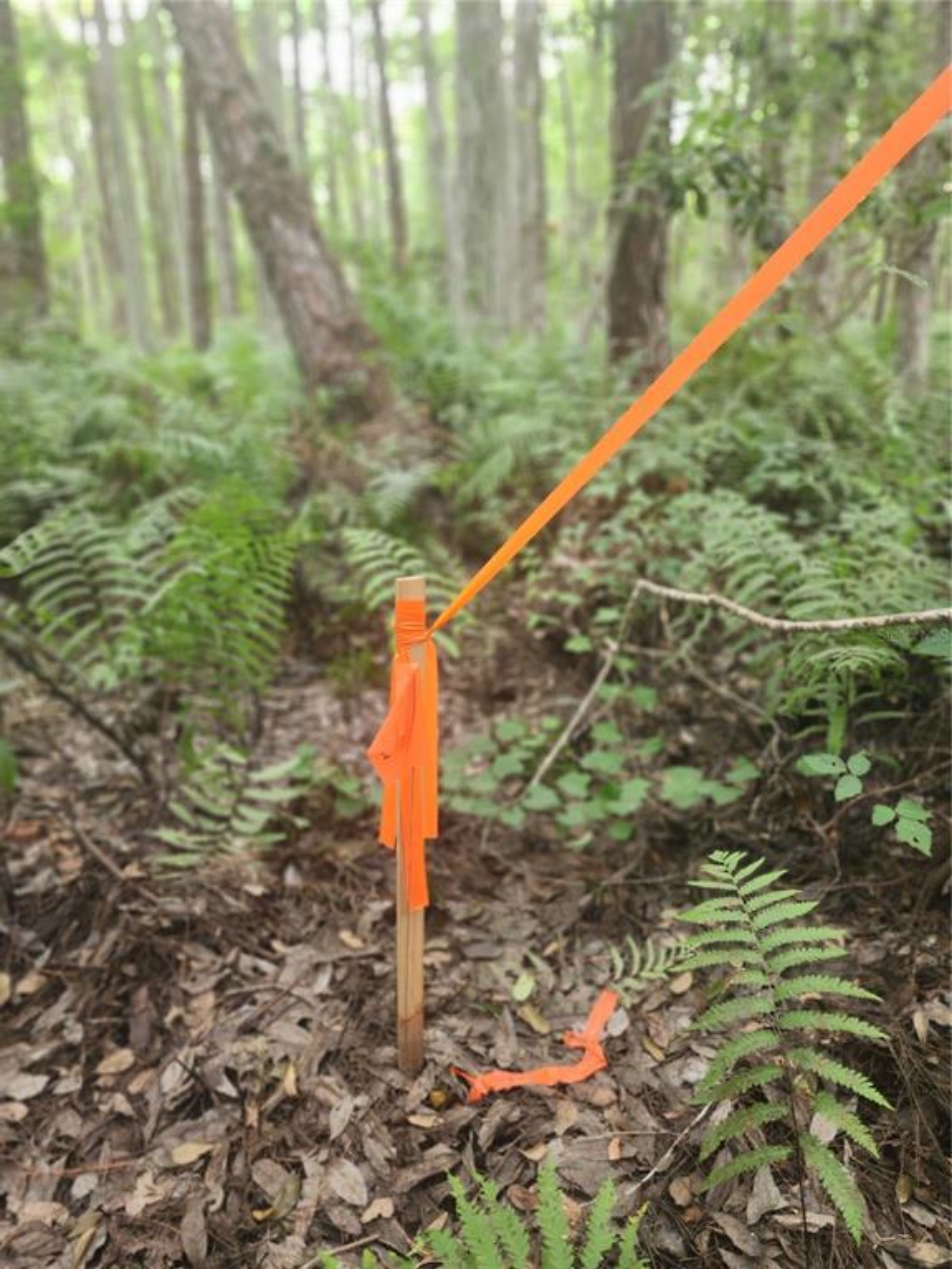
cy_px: 634
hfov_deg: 58.9
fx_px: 843
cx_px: 476
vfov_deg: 73.9
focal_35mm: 23
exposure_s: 1/120
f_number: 1.8
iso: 200
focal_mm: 6.4
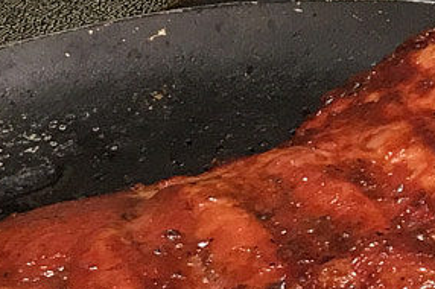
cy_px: 189
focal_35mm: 169
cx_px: 928
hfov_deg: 10.9
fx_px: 2040
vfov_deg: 8.1
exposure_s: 1/30
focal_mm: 4.15
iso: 64
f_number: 2.2
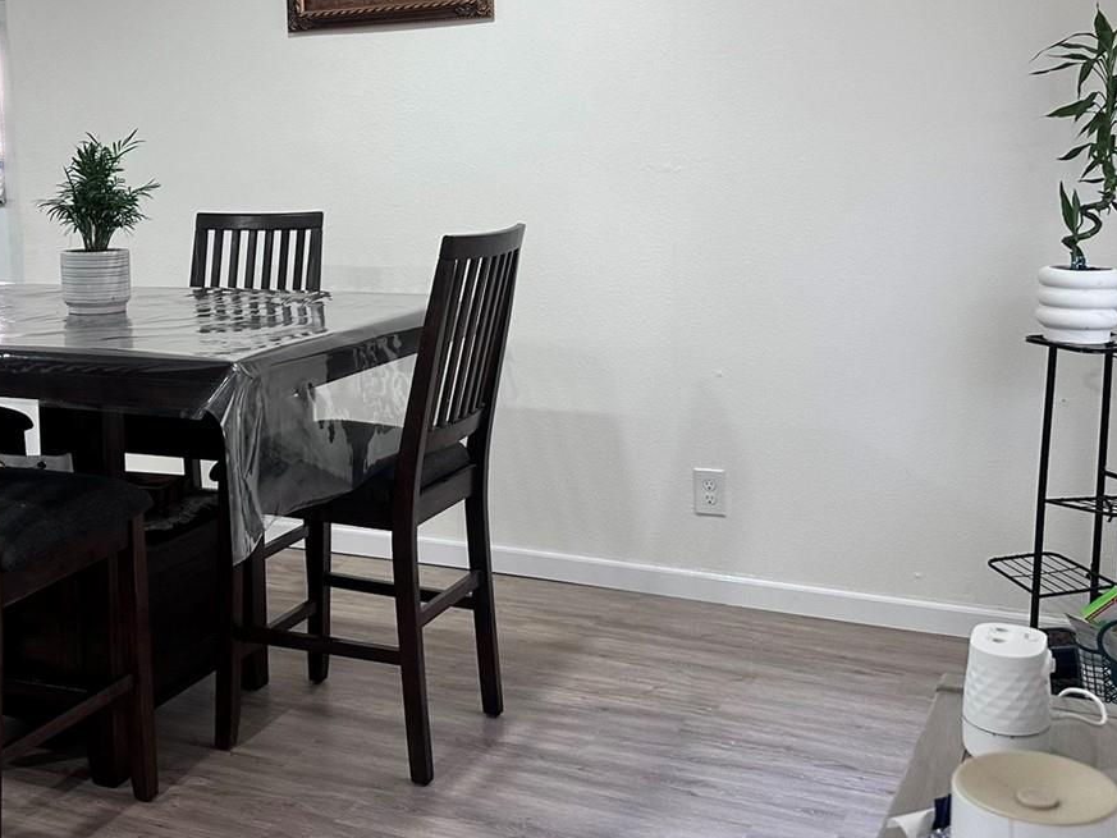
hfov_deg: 42.4
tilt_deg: -5.6
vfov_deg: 32.6
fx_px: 1420
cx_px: 374
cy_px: 275
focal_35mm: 44
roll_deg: +2.3
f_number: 1.78
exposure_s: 1/60
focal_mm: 6.86
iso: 160
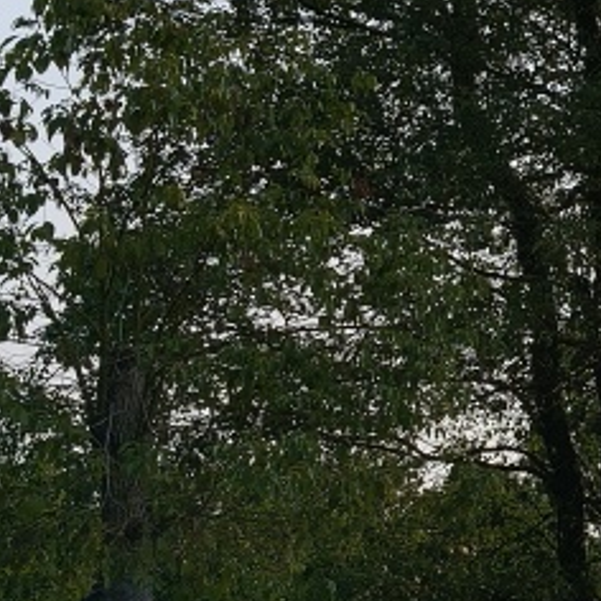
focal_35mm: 104
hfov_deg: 16.1
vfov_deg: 16.7
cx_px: 728
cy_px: 261
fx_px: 2043
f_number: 1.8
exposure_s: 1/6379
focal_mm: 4.84
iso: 80
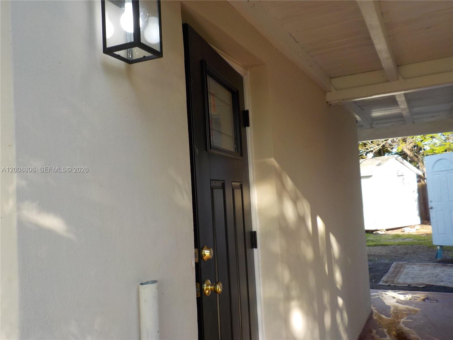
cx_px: 226
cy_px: 170
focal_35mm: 30
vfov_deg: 46.8
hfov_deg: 60.0
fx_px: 393
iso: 125
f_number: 3.3
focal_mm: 4.1
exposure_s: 1/250
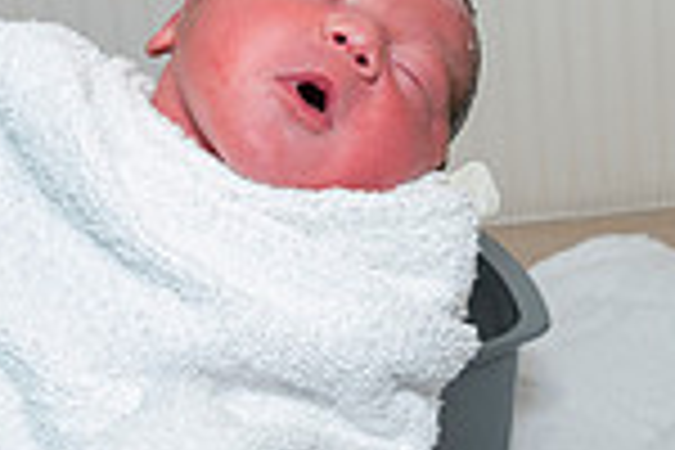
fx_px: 1744
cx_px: 441
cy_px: 106
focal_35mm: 93
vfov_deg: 14.6
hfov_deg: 21.8
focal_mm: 24
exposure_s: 1/200
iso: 640
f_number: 7.1
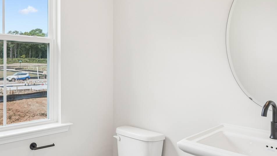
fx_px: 242
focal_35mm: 33
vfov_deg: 35.7
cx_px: 101
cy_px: 77
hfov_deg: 58.6
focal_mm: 16
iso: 200
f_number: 9
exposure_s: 1/40
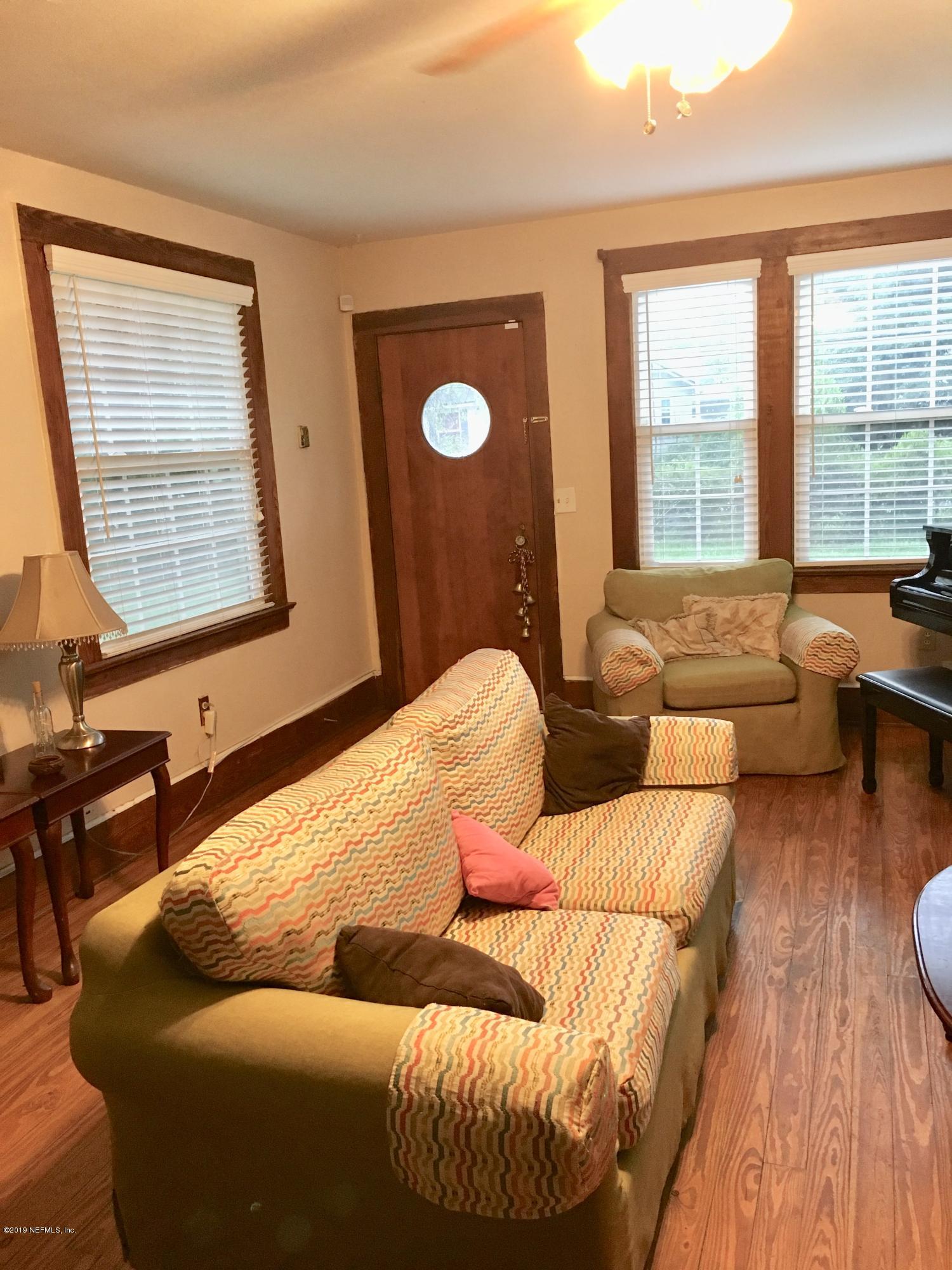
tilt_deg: -10.9
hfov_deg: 48.2
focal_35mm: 29
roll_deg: +3.3
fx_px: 1063
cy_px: 635
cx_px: 476
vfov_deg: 61.7
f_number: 2.2
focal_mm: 4.15
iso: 160
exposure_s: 1/30
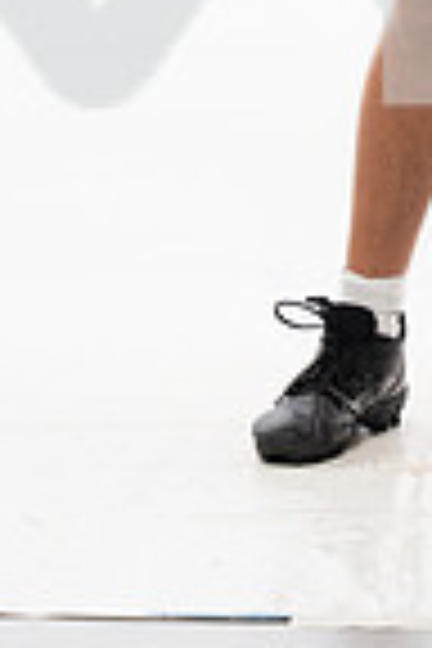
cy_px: -346
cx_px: 544
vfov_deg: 9.2
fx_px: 3924
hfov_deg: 6.3
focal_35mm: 218
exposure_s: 1/250
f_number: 5.6
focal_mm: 70
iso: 640
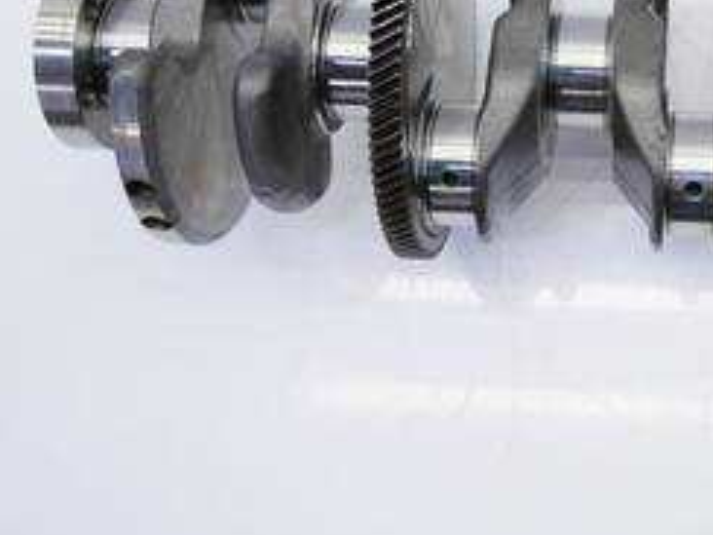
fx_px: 1215
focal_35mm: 59
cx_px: 628
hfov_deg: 31.3
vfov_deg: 24.3
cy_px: 79
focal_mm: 15
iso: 200
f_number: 3.7
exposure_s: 1/100
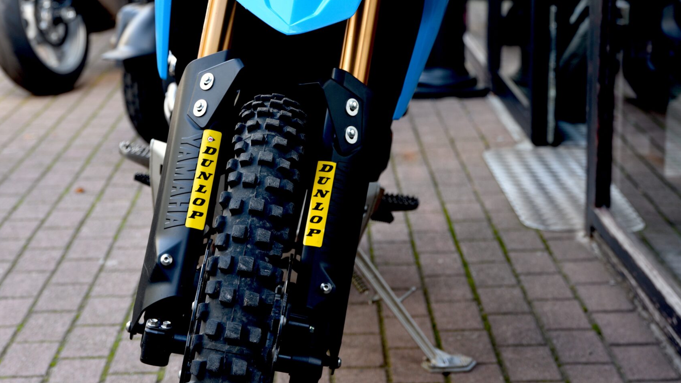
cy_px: -12
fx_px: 1716
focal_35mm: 95
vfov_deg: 12.6
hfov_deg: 22.5
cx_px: 339
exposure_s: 1/80
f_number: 4.5
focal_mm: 60
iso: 200
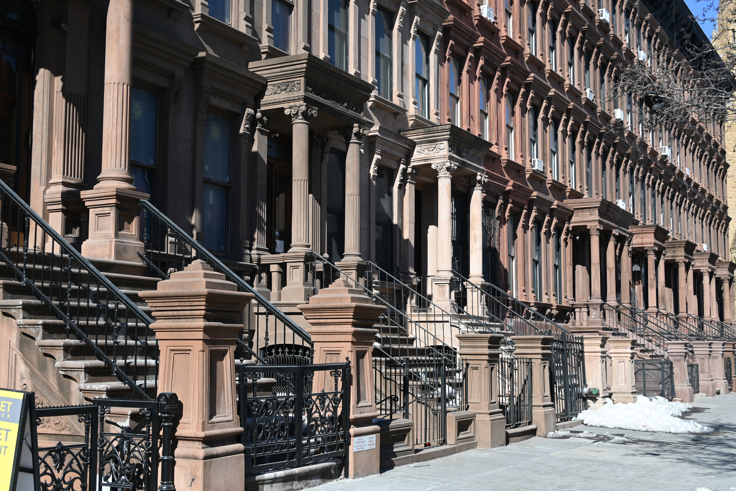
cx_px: 368
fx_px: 935
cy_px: 246
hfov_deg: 43.0
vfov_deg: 29.4
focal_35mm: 46
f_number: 7.1
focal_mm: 30.5
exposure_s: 1/400
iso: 100
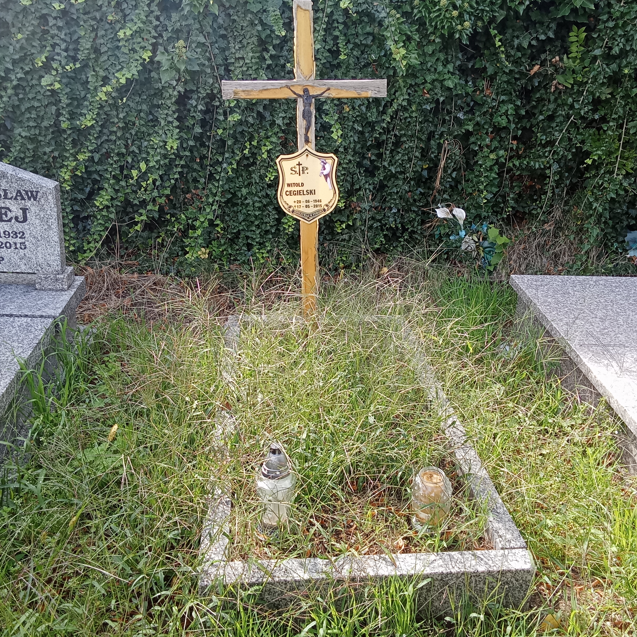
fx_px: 666
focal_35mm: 32
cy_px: 318
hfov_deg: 51.1
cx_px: 326
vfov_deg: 51.1
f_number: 2
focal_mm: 2.79
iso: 100
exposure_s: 1/194
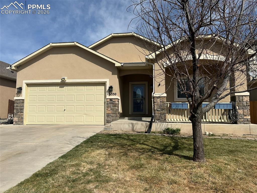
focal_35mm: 24
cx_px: 128
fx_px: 178
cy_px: 96
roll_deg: -0.4
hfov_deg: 71.6
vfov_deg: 56.8
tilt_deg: +5.0
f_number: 1.78
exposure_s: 1/7042
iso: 80
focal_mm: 6.86
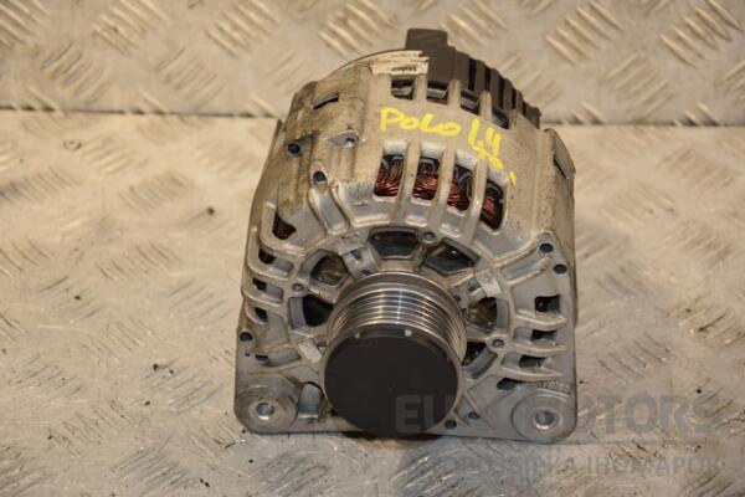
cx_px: 372
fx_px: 2173
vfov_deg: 13.0
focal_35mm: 105
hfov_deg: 19.5
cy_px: 248
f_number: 5.3
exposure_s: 1/160
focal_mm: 70
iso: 800
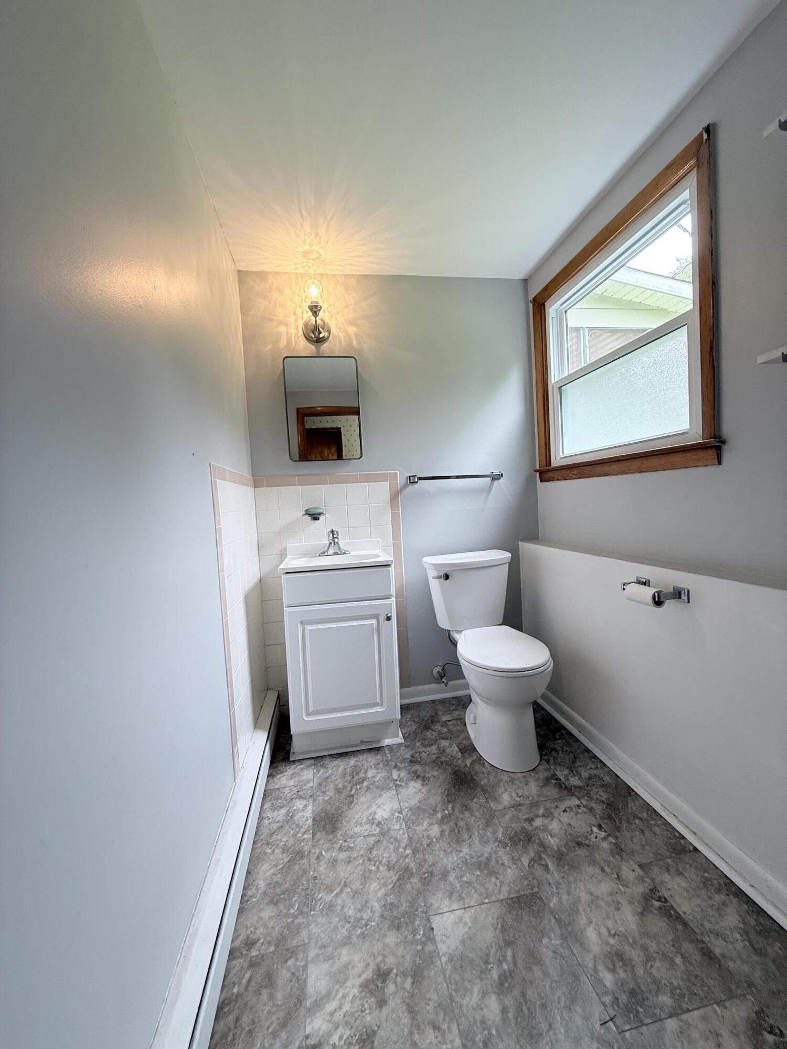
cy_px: 524
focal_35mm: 14
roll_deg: +2.9
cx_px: 394
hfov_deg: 85.7
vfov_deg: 102.1
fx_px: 424
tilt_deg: -2.4
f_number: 2.2
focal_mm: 2.22
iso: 125
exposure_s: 1/120
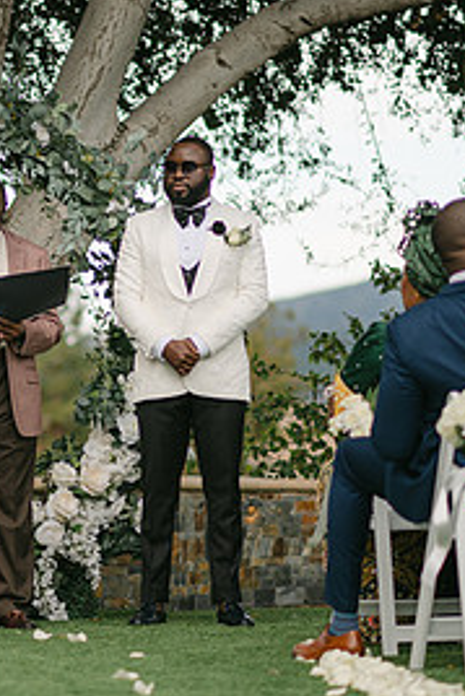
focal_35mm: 184
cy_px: 226
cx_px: -52
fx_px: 3560
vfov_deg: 11.2
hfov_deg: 7.4
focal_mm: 85
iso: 100
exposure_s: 1/2000
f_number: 2
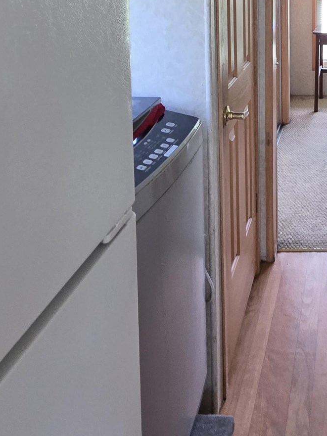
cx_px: 355
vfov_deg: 44.0
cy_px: -22
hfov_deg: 35.9
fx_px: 428
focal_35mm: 34
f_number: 1.9
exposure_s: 1/60
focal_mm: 2.2
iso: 250
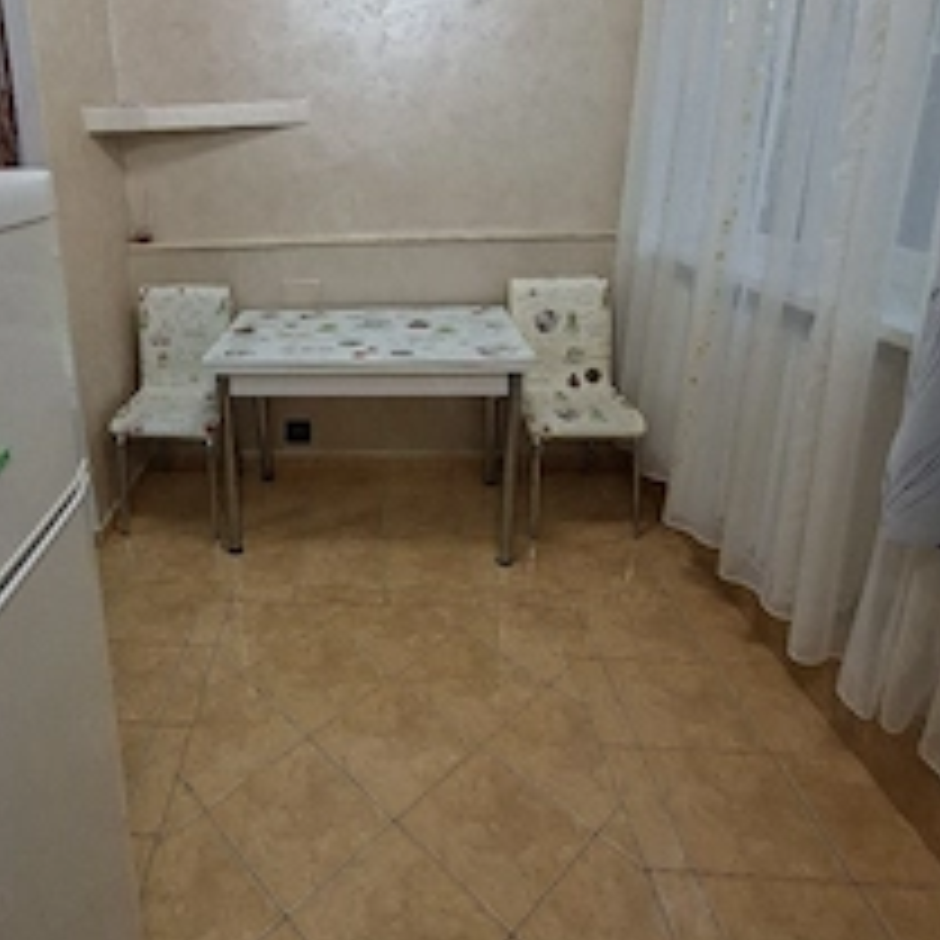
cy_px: 342
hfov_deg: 67.6
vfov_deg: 68.3
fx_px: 676
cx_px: 310
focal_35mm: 22
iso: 40
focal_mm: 1.74
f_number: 2.2
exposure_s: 1/60.2
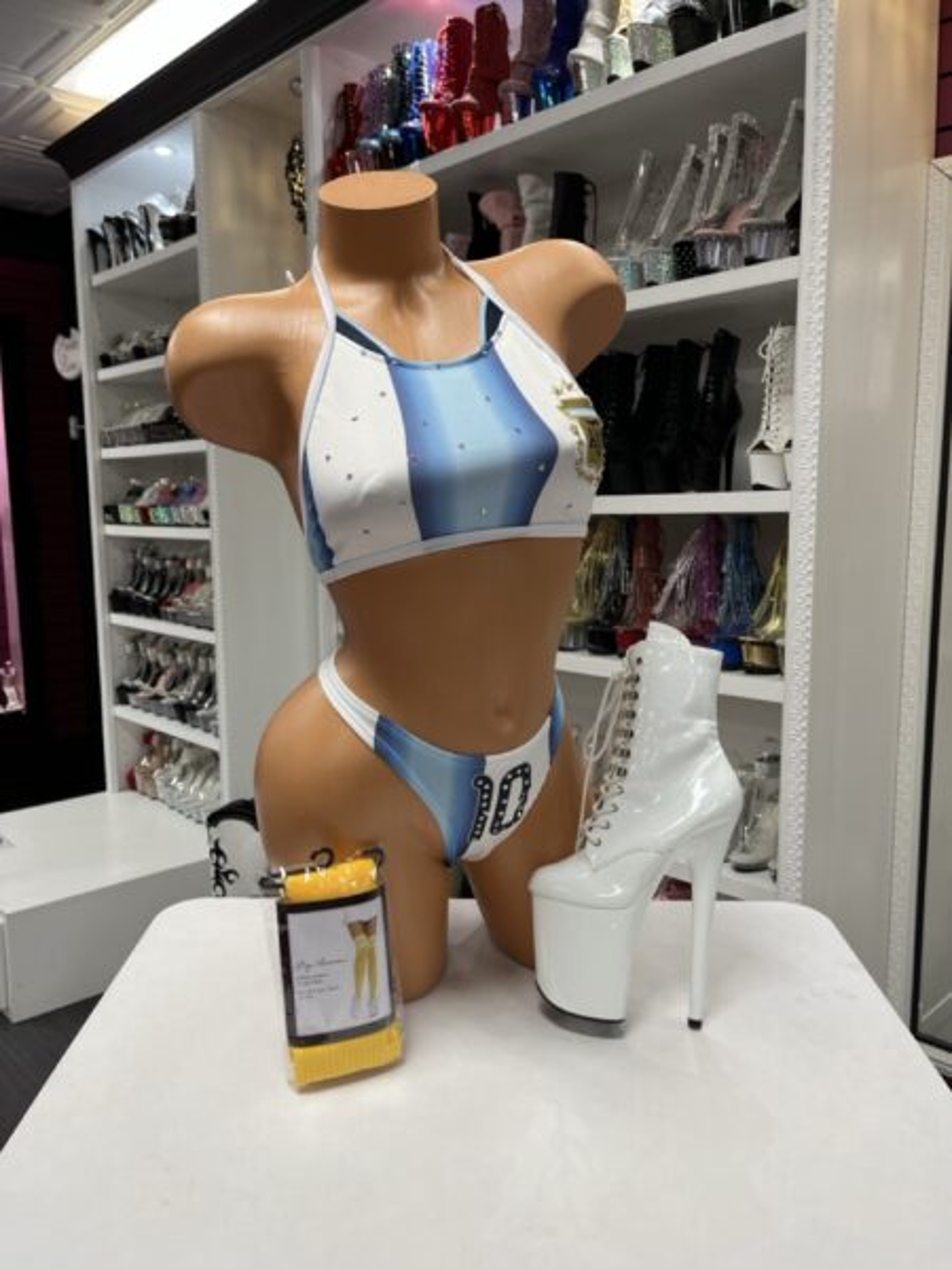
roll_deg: +0.3
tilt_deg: -8.2
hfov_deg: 53.1
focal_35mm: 26
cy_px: 634
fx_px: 953
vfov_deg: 67.3
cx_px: 476
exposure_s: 1/60
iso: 64
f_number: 1.6
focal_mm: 5.1
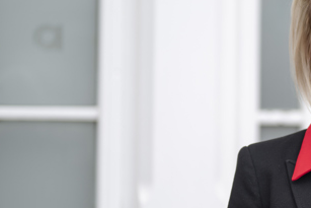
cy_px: 120
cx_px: 382
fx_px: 1080
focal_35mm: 125
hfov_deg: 15.7
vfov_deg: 11.0
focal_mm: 50
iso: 64
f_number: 1.8
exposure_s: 1/800
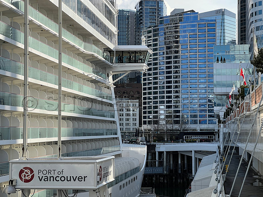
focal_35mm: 77
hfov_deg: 25.3
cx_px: 132
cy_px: 98
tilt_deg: +3.5
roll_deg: +0.0
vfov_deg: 19.1
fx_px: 585
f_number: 2.8
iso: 32
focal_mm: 9
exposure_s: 1/809
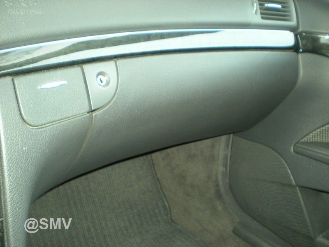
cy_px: 124
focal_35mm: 38
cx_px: 164
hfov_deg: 49.0
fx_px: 361
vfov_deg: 37.7
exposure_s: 1/30
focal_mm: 6.3
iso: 144
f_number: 3.1
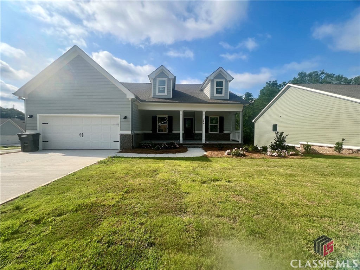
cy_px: 135
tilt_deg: -2.2
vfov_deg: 89.9
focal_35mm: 13
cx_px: 180
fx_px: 135
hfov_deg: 106.2
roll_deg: +0.5
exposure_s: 1/881
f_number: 1.8
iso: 32
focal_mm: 1.57
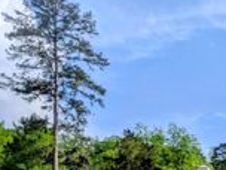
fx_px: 300
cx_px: 305
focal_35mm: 46
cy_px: 212
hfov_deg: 30.7
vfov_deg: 27.2
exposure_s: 1/4016
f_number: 2.2
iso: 65
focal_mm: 1.85
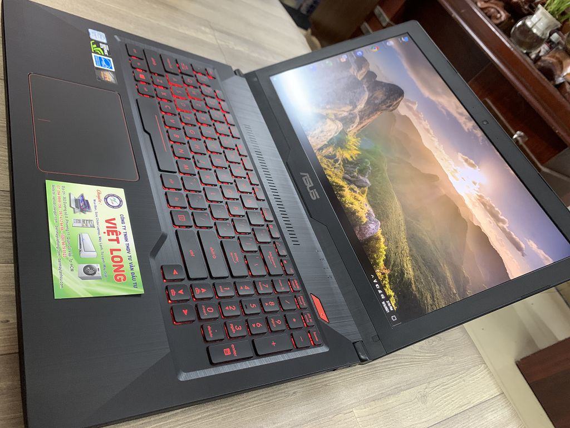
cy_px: 214
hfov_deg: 67.3
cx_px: 285
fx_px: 428
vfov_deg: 53.1
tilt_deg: -36.0
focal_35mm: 26
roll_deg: -43.7
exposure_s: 1/30
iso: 400
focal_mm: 4.25
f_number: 1.8
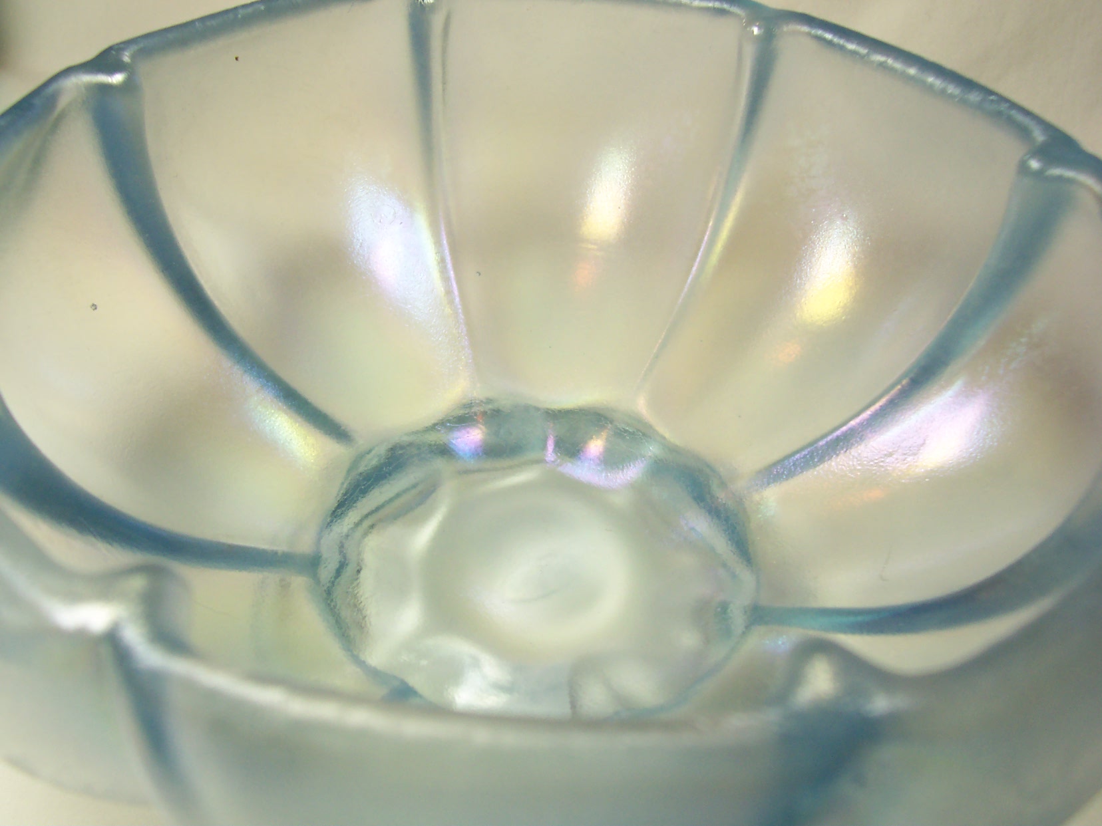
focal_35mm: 37
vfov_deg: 38.7
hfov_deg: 50.1
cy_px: 413
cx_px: 551
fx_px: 1178
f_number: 2.8
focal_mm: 5.6
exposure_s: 1/60
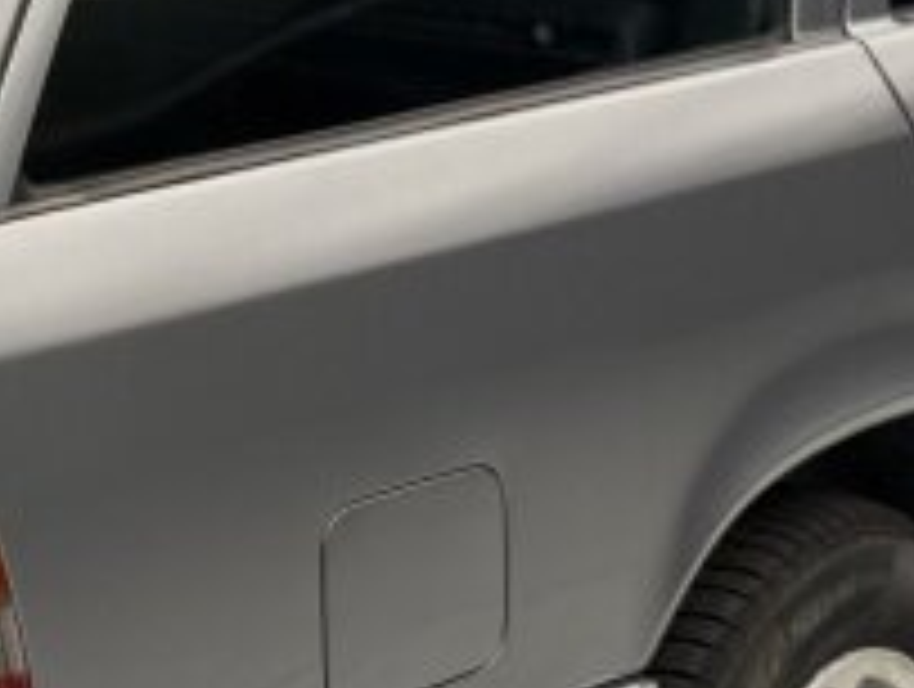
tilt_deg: -13.6
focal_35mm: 151
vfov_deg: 9.9
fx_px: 3994
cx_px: -297
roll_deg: +0.9
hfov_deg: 12.6
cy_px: 328
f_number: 1.78
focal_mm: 6.76
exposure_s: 1/99
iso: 125
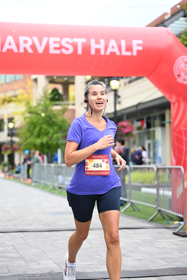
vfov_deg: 26.6
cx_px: 94
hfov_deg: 18.0
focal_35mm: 76
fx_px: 592
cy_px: 140
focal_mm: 76
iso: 640
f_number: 2.8
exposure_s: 1/1600
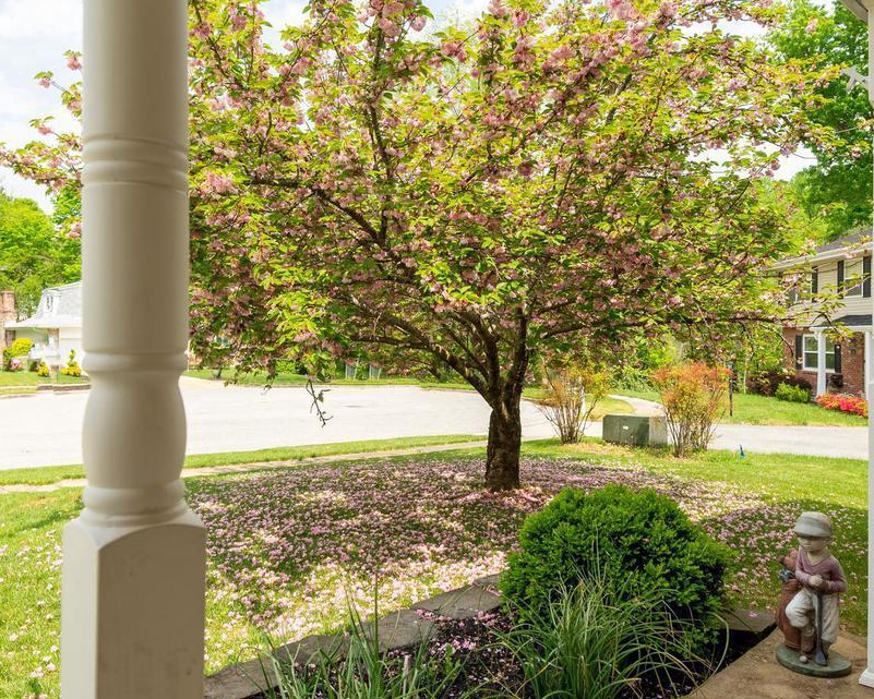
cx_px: 429
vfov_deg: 53.2
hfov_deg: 64.1
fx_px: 698
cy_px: 349
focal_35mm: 27
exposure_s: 1/2000
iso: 320
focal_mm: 16
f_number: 9
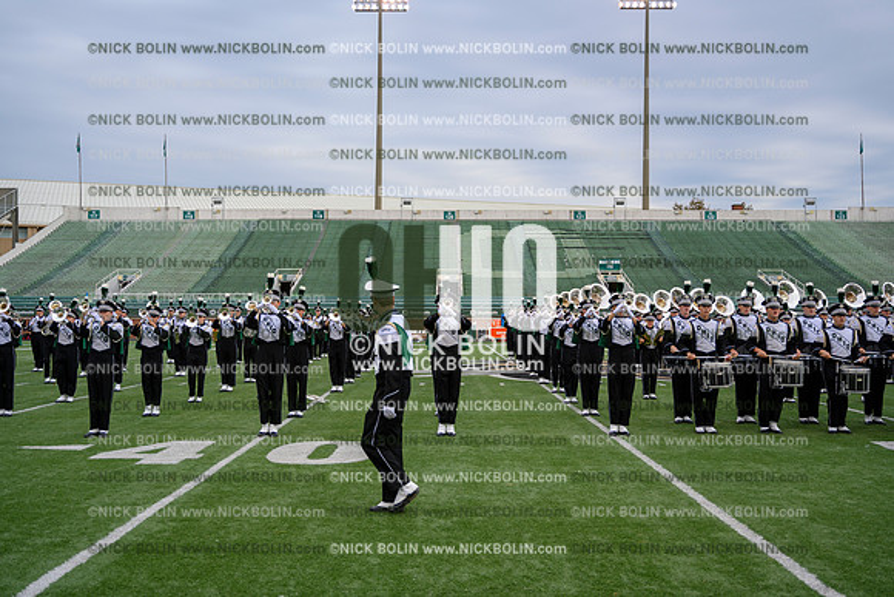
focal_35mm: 37
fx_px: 919
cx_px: 447
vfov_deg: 36.0
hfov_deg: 51.9
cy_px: 298
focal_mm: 37
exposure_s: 1/500
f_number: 4
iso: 125
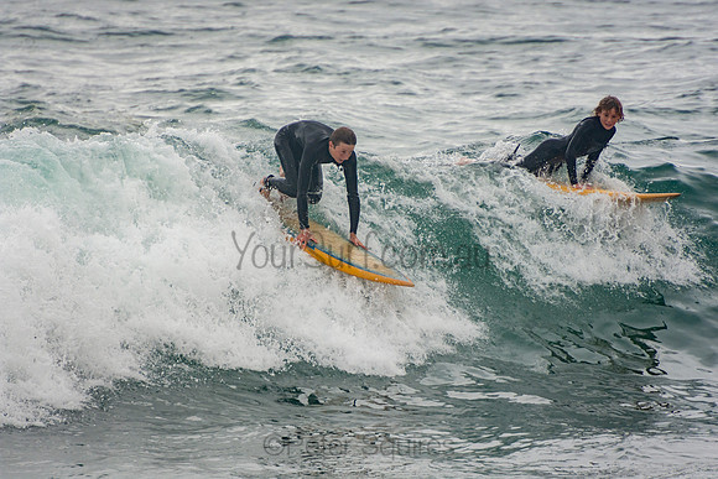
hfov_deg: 3.4
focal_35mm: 600
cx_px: 359
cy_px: 240
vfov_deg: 2.3
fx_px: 11969
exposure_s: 1/1250
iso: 280
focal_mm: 400
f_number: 5.6
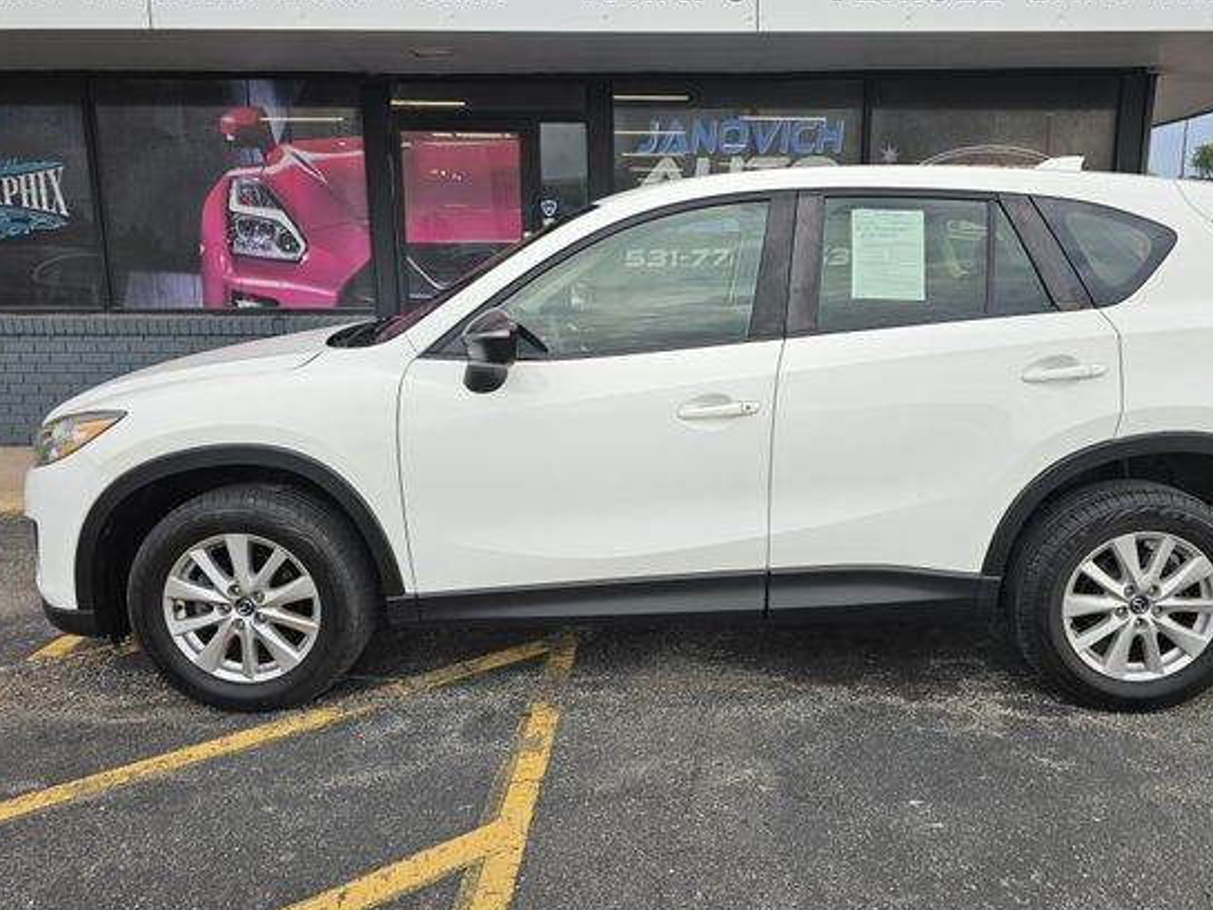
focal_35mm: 27
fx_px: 946
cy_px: 418
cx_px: 686
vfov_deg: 51.3
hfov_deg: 65.1
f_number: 1.7
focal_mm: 6.3
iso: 25
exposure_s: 1/359
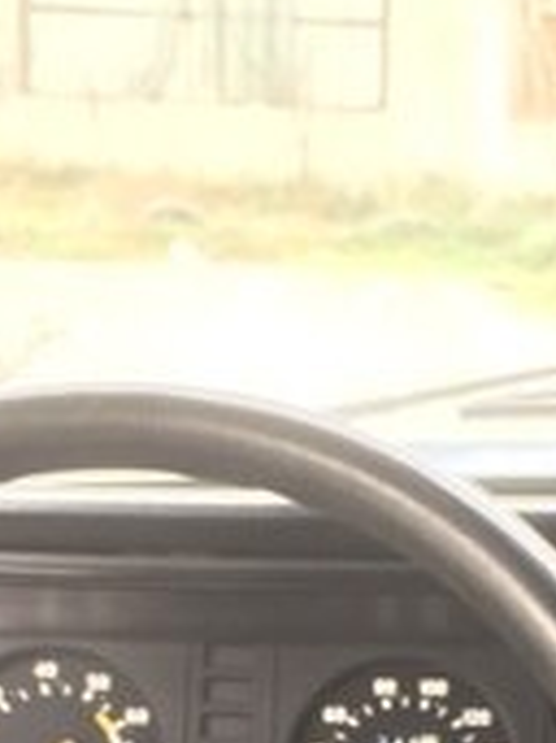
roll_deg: -0.2
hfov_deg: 17.4
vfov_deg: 21.6
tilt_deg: -27.8
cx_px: 421
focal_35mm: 84
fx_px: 1801
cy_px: 886
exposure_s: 1/33
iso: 64
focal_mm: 4.15
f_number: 2.2
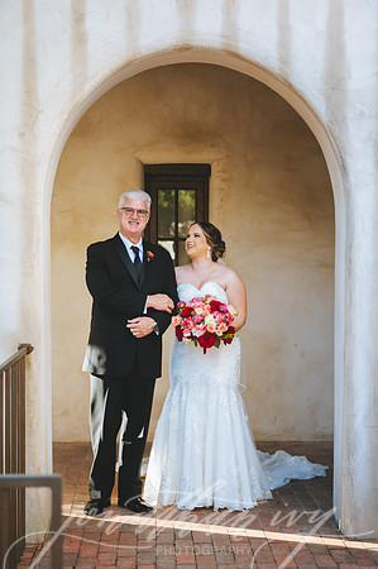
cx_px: 189
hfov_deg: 21.9
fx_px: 979
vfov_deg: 32.4
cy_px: 284
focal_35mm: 62
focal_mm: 62
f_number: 2.8
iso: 2000
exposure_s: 1/1600
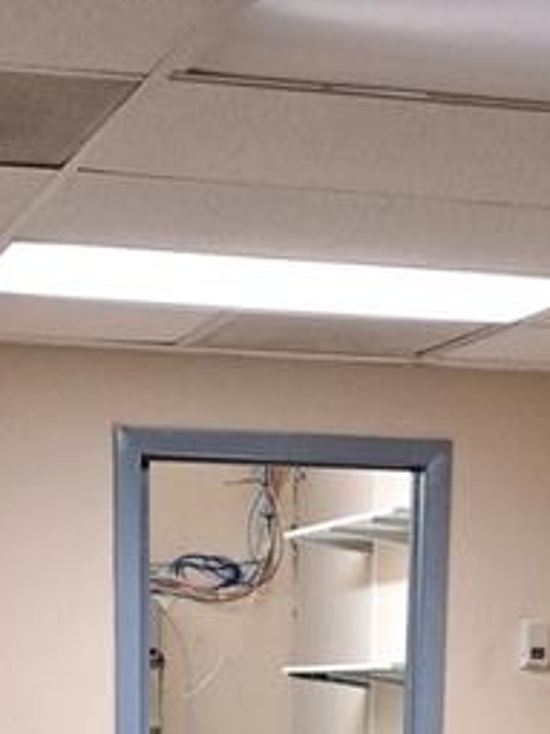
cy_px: 1269
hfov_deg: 13.1
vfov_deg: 15.3
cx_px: 248
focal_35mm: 113
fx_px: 2396
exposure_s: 1/60
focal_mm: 5.23
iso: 400
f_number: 1.8
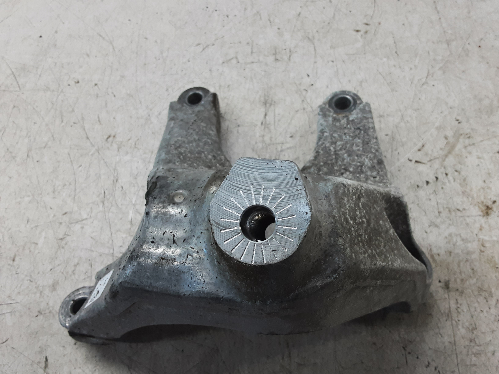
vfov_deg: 51.4
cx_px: 250
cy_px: 187
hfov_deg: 65.3
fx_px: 389
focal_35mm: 27
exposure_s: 1/50
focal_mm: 2.91
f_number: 1.9
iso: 80
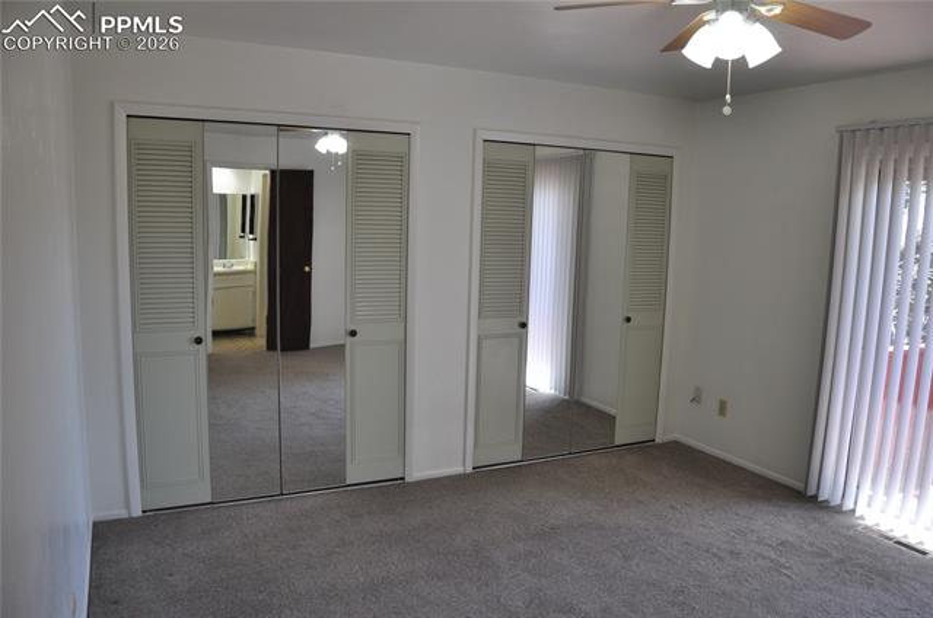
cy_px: 309
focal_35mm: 27
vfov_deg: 47.7
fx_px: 698
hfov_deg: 67.5
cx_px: 466
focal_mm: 18
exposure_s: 1/100
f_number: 5
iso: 400
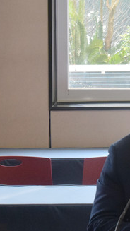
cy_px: 102
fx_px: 1294
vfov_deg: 10.2
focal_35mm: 211
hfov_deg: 5.7
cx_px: 165
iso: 1600
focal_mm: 55
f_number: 9
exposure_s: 1/320
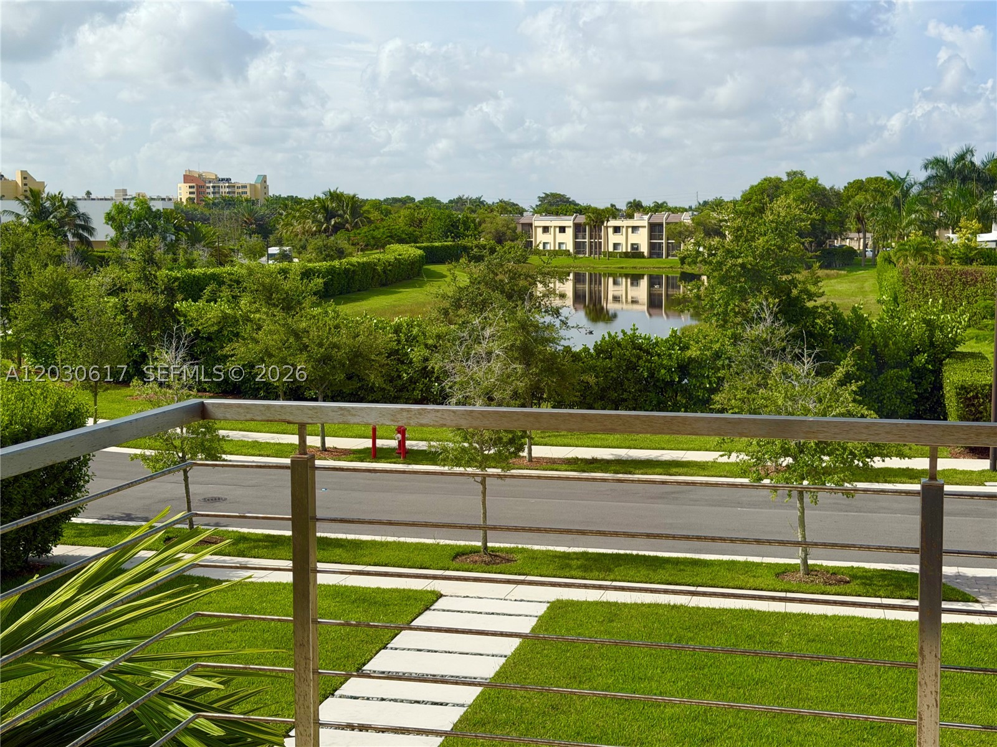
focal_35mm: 48
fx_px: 1382
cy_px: 374
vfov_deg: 30.3
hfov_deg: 39.7
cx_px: 498
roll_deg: +1.1
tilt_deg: -6.6
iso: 64
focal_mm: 6.76
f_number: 1.78
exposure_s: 1/3096
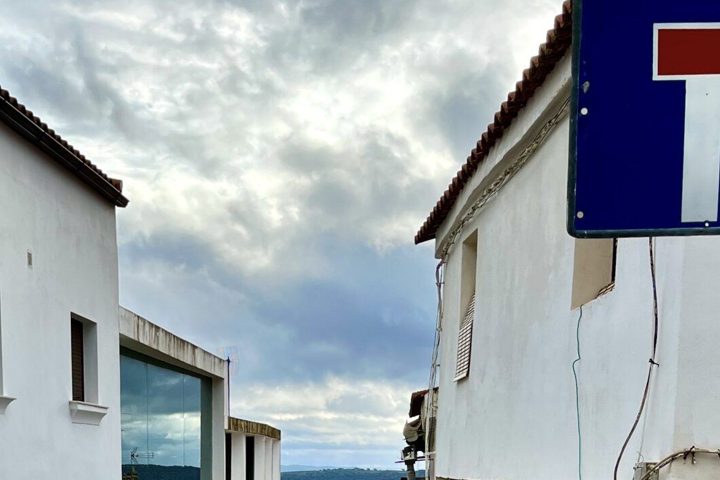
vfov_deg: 19.0
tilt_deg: -9.1
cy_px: 659
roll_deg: +0.2
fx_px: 1300
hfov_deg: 30.6
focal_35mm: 65
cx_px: 218
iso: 50
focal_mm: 5.1
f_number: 1.6
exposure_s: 1/1890
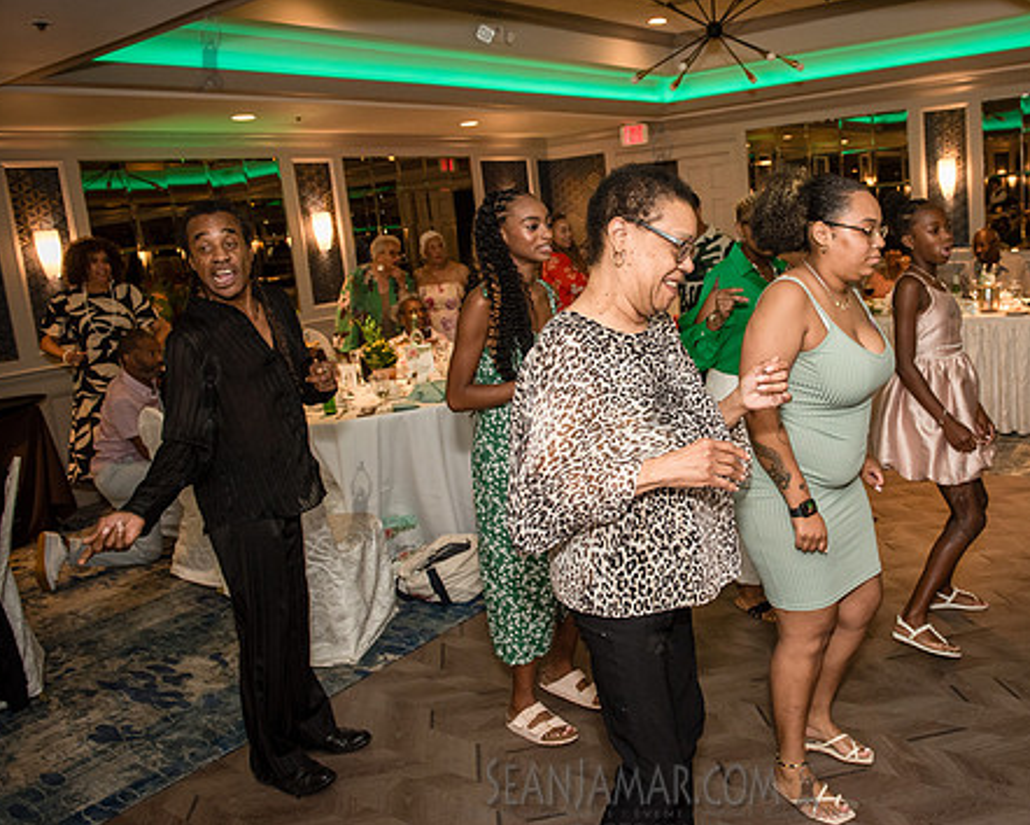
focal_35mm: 32
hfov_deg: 54.8
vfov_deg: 45.8
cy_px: 388
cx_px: 659
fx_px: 976
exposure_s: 1/160
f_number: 3.5
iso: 1600
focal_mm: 26
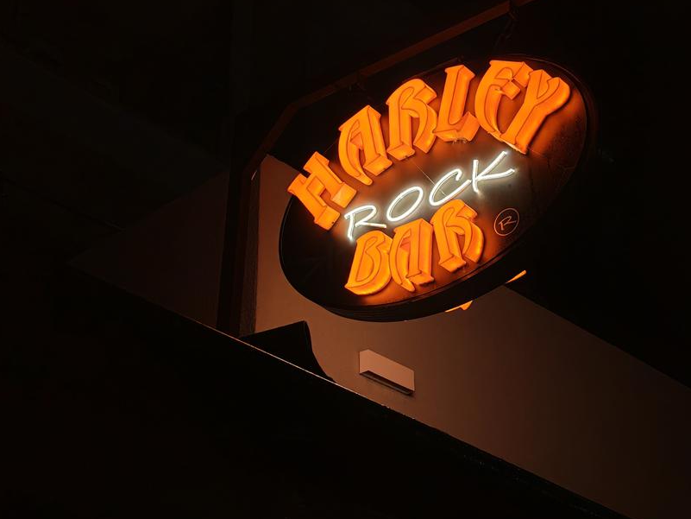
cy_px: 227
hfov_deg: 28.1
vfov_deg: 21.3
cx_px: 409
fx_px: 1378
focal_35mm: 69
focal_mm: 6.12
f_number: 1.9
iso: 320
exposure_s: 1/100
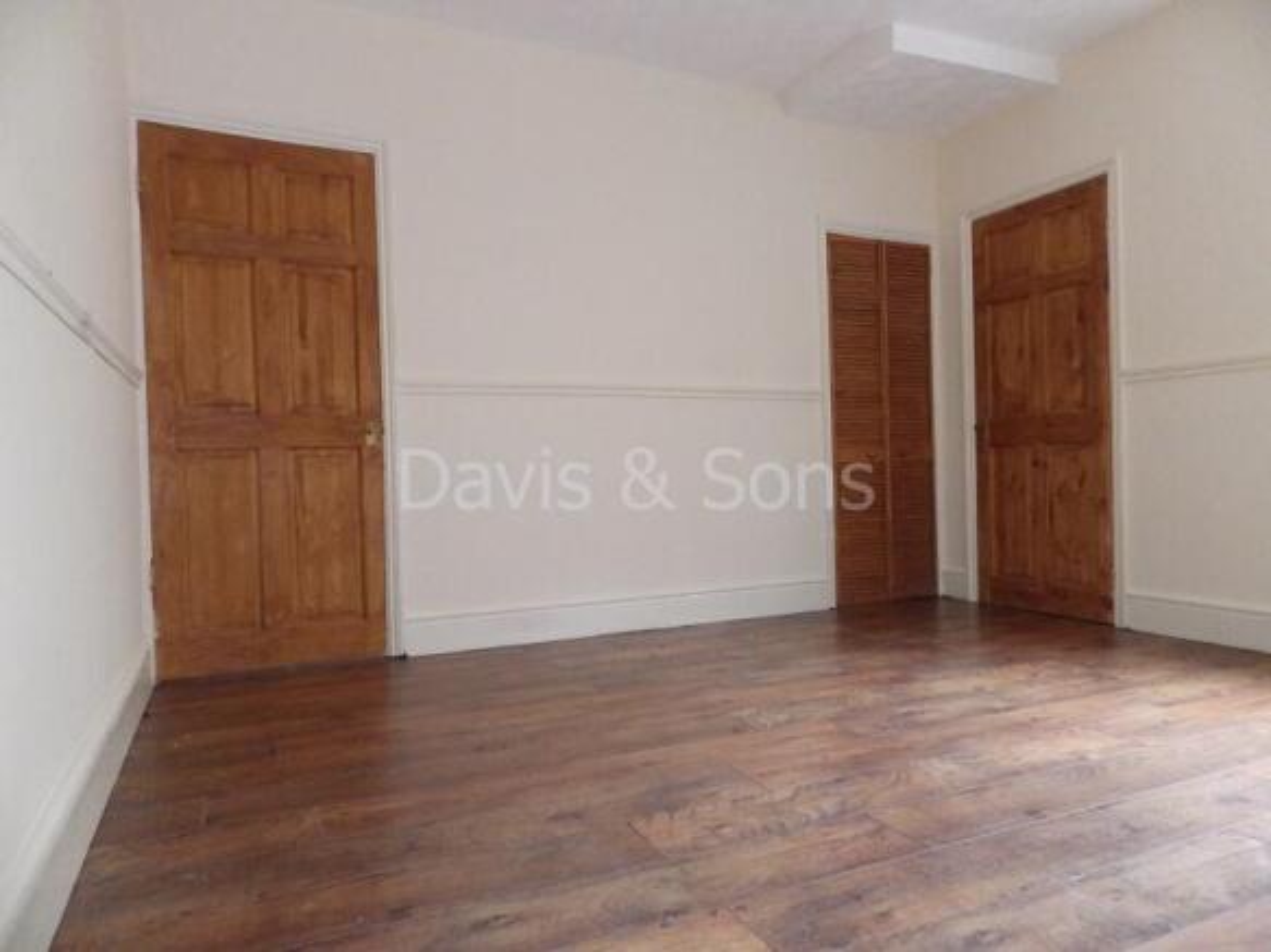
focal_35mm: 22
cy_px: 476
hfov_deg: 76.4
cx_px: 636
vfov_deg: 61.1
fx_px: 808
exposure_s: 1/30
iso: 800
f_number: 3.1
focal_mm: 4
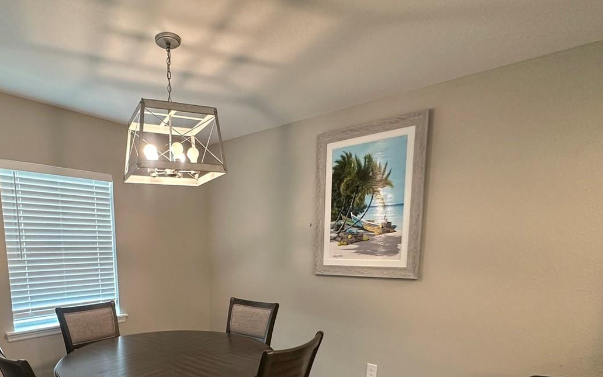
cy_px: 303
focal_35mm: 23
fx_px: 378
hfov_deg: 75.7
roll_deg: +0.6
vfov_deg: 49.8
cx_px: 223
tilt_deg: -8.3
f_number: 2.2
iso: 250
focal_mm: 2.22
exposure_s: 1/120
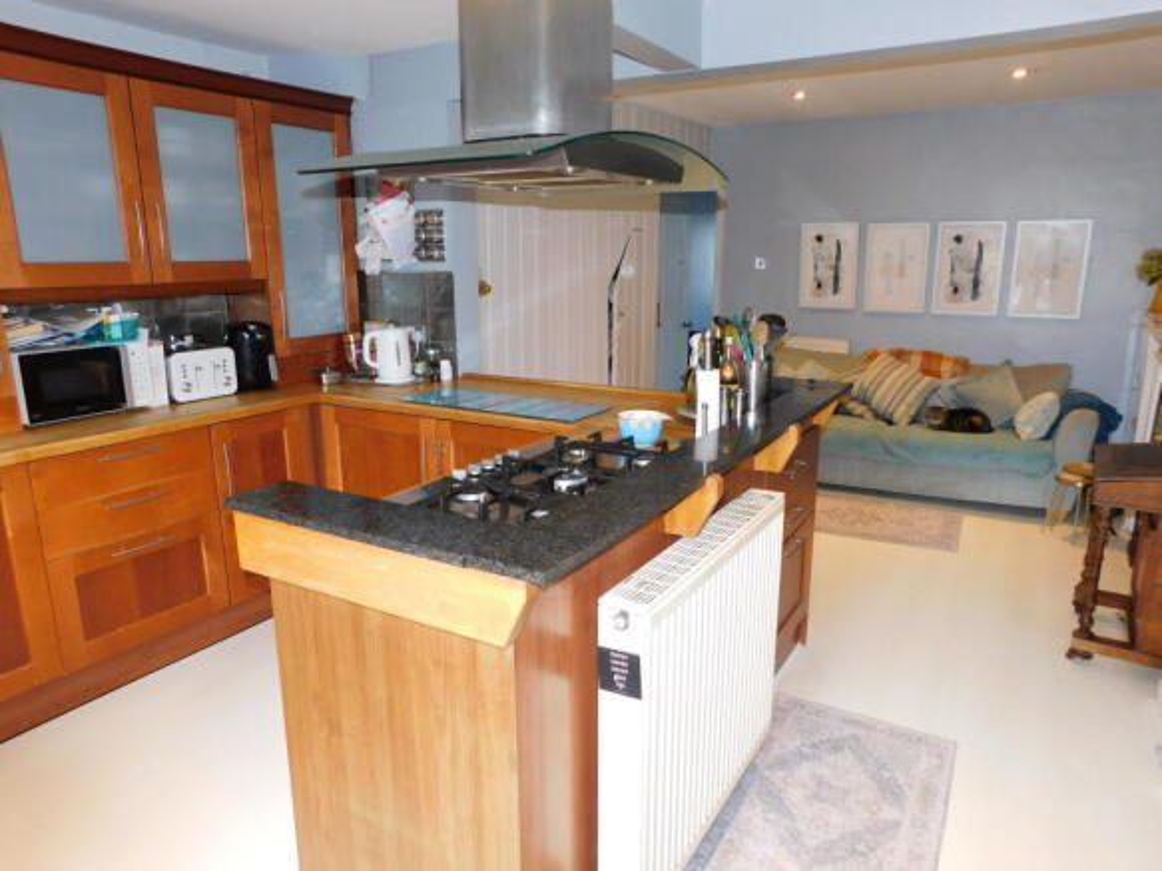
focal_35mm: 23
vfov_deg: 58.9
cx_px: 581
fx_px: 772
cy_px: 436
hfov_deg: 73.9
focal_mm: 4
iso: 200
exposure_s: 1/30
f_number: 3
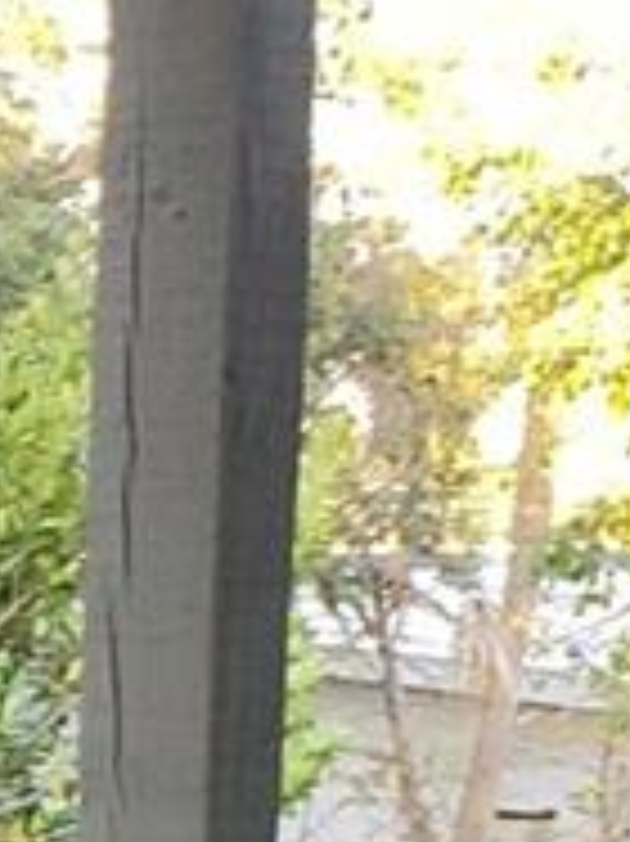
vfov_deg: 11.2
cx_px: -950
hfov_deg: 8.1
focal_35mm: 167
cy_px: 1369
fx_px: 4057
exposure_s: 1/120
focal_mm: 4.3
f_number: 2.4
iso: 200
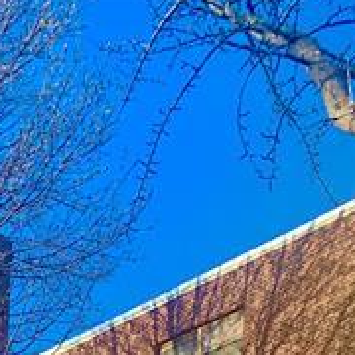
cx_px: -122
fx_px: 1137
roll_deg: -2.9
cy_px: 746
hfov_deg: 16.6
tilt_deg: +14.2
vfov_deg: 14.3
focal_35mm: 98
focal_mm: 4.25
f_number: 1.8
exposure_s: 1/651
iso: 25
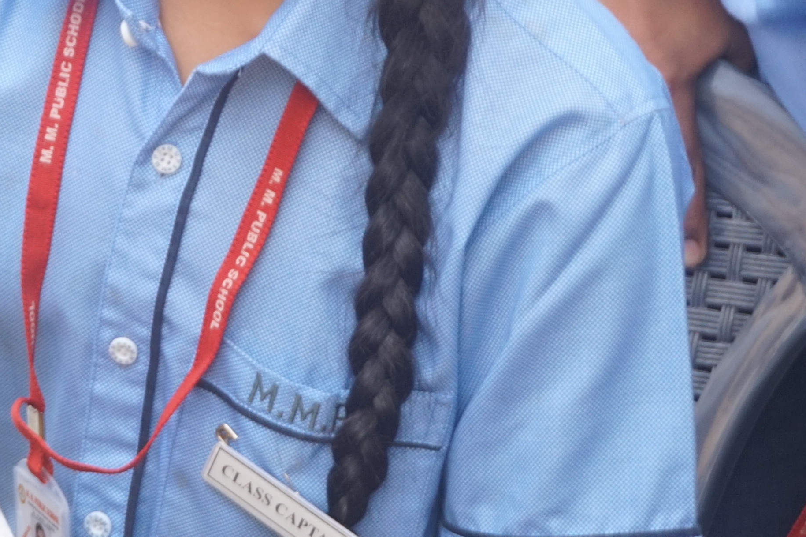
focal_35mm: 179
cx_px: -315
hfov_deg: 11.1
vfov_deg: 7.6
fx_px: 4005
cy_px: -163
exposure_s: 1/160
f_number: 5.6
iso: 320
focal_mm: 40
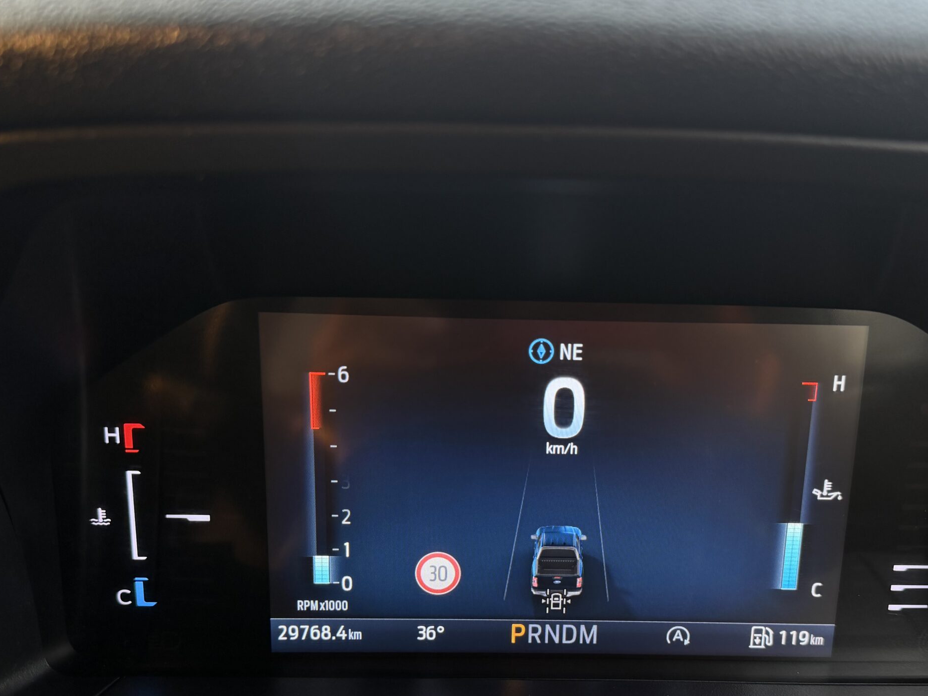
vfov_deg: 42.2
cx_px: 513
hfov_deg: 55.2
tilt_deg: -19.7
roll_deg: -0.5
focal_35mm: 33
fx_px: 885
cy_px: 477
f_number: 1.78
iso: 160
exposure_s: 1/121
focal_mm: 6.76
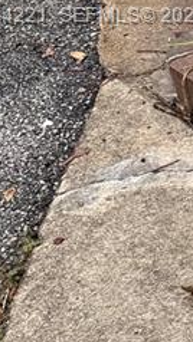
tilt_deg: -28.5
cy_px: 17
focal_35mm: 132
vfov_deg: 16.0
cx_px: 588
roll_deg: +0.8
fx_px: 1200
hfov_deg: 7.9
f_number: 1.78
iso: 64
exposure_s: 1/170
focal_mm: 6.76
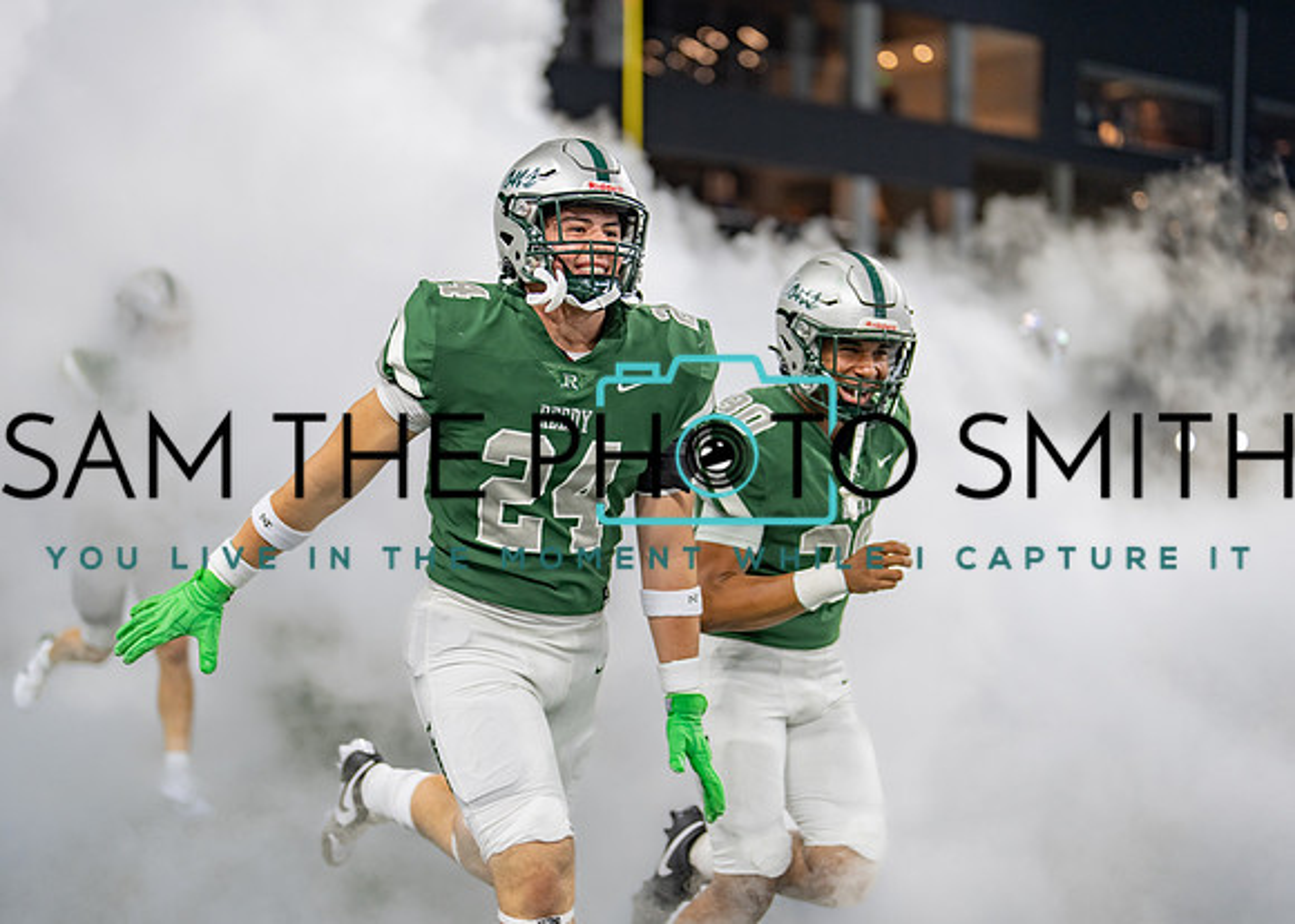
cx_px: 648
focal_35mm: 56
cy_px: 462
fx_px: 2055
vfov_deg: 25.4
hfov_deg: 35.0
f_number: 1.2
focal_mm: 50
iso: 500
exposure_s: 1/1250
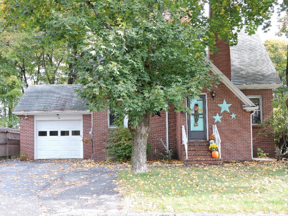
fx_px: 416
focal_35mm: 50
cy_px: 108
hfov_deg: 38.2
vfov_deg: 29.1
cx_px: 144
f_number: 4
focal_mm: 9
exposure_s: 1/40
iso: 100
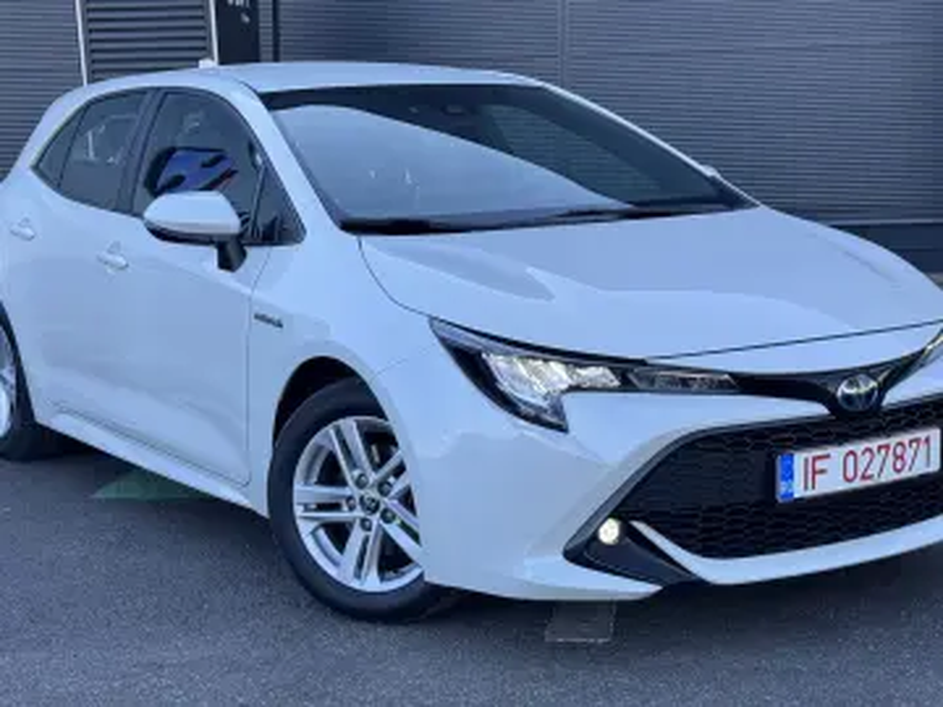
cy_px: 354
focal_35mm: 48
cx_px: 472
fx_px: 1308
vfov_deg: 30.3
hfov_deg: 39.7
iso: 64
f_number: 1.78
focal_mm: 6.76
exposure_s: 1/739
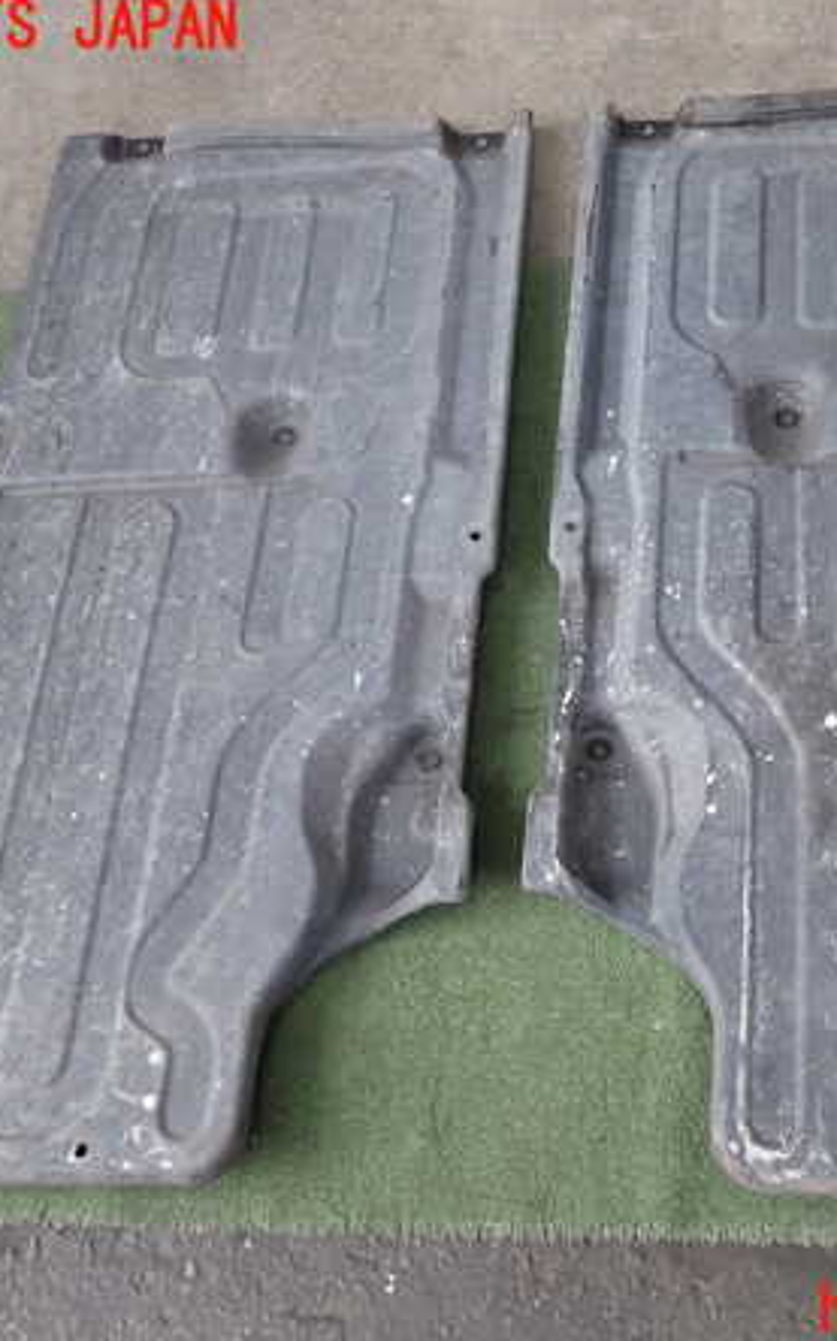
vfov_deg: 46.2
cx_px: 595
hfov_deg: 29.5
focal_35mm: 43
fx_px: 1571
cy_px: 670
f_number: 2.3
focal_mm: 5.4
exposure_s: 1/125
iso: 200
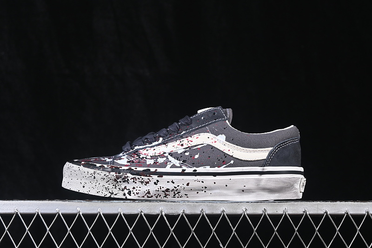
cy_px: 124
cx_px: 186
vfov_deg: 18.2
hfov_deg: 27.0
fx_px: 775
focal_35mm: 75
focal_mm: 50
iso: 160
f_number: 7.1
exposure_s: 1/60
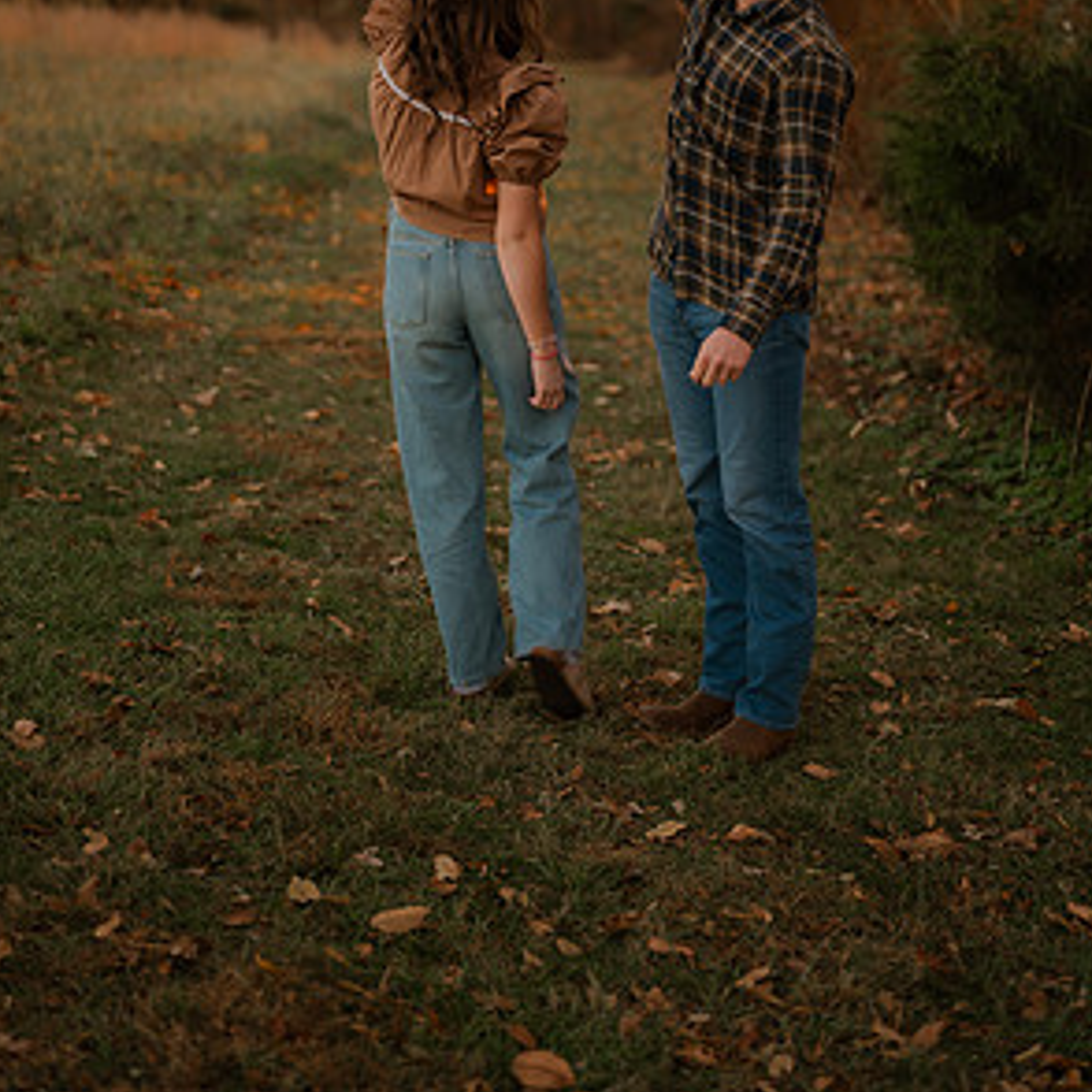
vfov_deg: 26.2
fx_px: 2320
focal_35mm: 65
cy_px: 293
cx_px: 548
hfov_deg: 26.5
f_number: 1.8
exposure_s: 1/125
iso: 100
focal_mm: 50
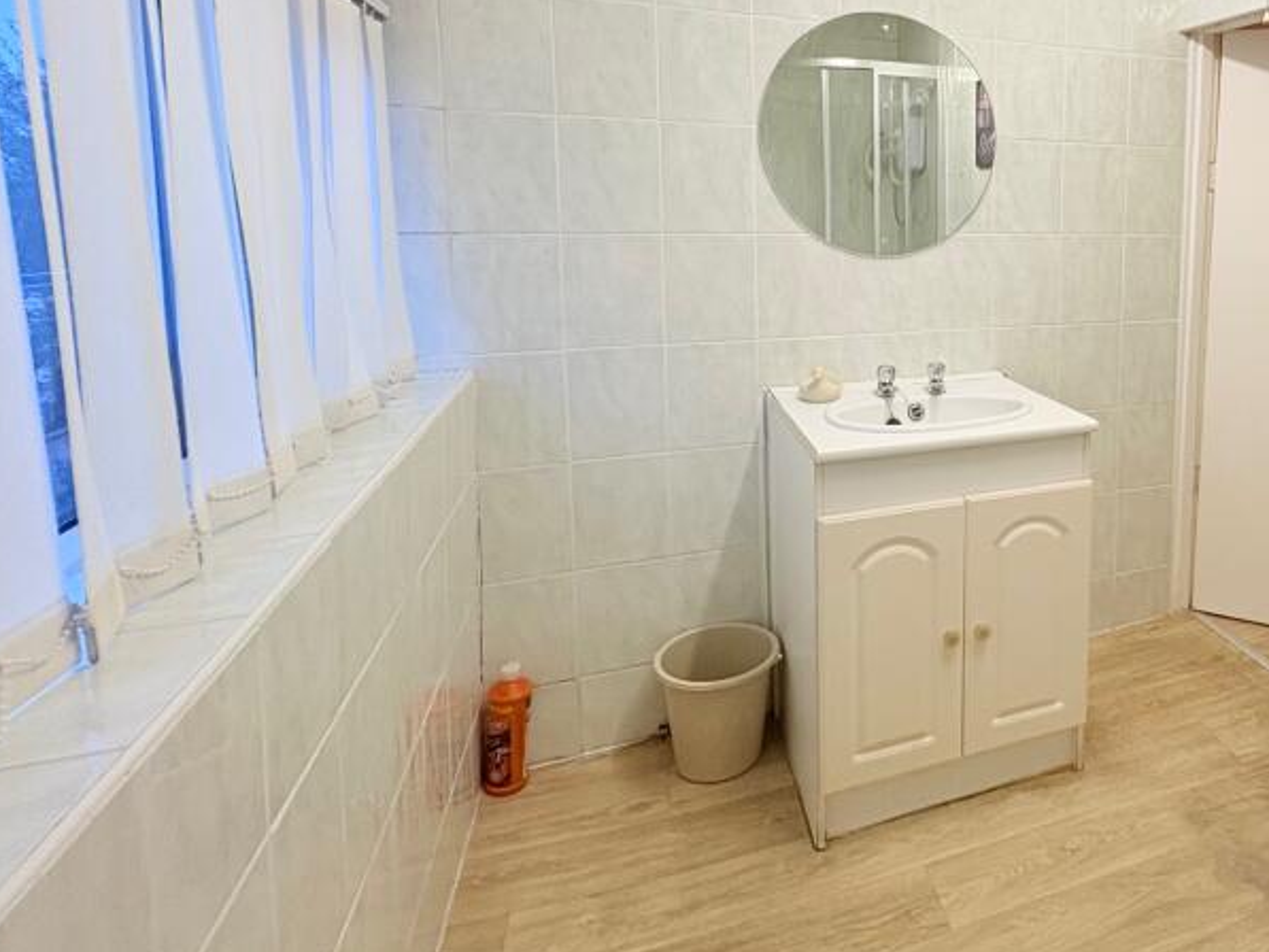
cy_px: 298
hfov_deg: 64.7
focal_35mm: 24
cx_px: 1031
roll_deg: -0.3
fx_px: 880
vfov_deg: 55.3
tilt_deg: -5.7
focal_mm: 2.22
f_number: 2.2
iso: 160
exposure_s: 1/50
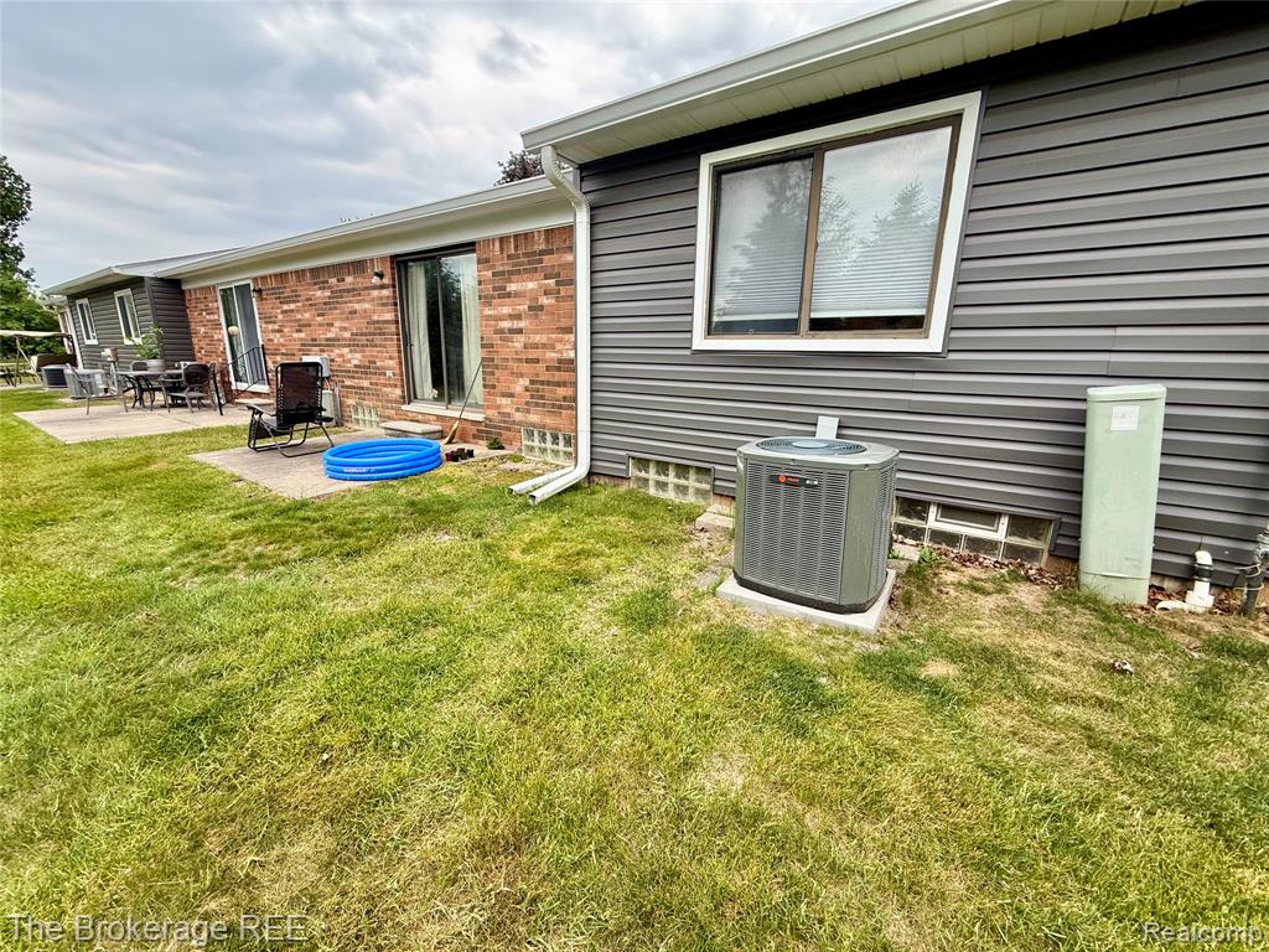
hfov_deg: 102.1
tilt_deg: -13.6
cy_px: 476
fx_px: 513
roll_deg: -1.7
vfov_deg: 85.7
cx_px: 634
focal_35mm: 14
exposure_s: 1/168
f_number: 2.2
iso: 50
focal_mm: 2.22
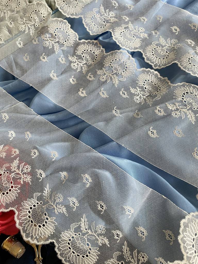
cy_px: 132
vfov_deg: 67.3
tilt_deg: -66.7
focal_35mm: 26
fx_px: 198
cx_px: 99
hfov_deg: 53.1
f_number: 1.6
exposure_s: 1/50
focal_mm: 4.2
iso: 100
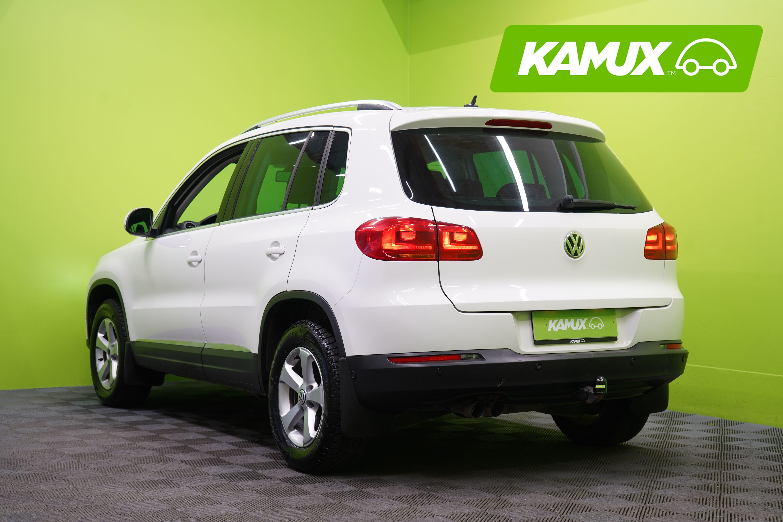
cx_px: 392
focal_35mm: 57
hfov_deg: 35.1
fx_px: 1240
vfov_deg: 23.8
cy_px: 261
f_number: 5
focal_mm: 57
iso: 400
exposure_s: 1/30
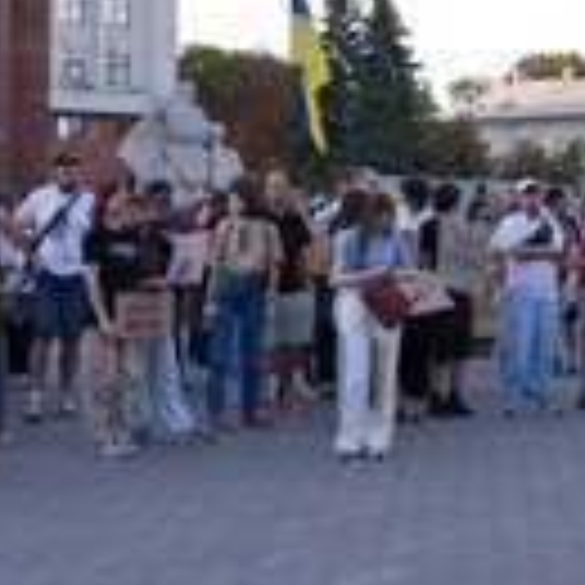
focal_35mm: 84
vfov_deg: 20.5
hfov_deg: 20.6
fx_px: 1606
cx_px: 346
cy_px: 146
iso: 500
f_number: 6.3
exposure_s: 1/125
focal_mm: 32
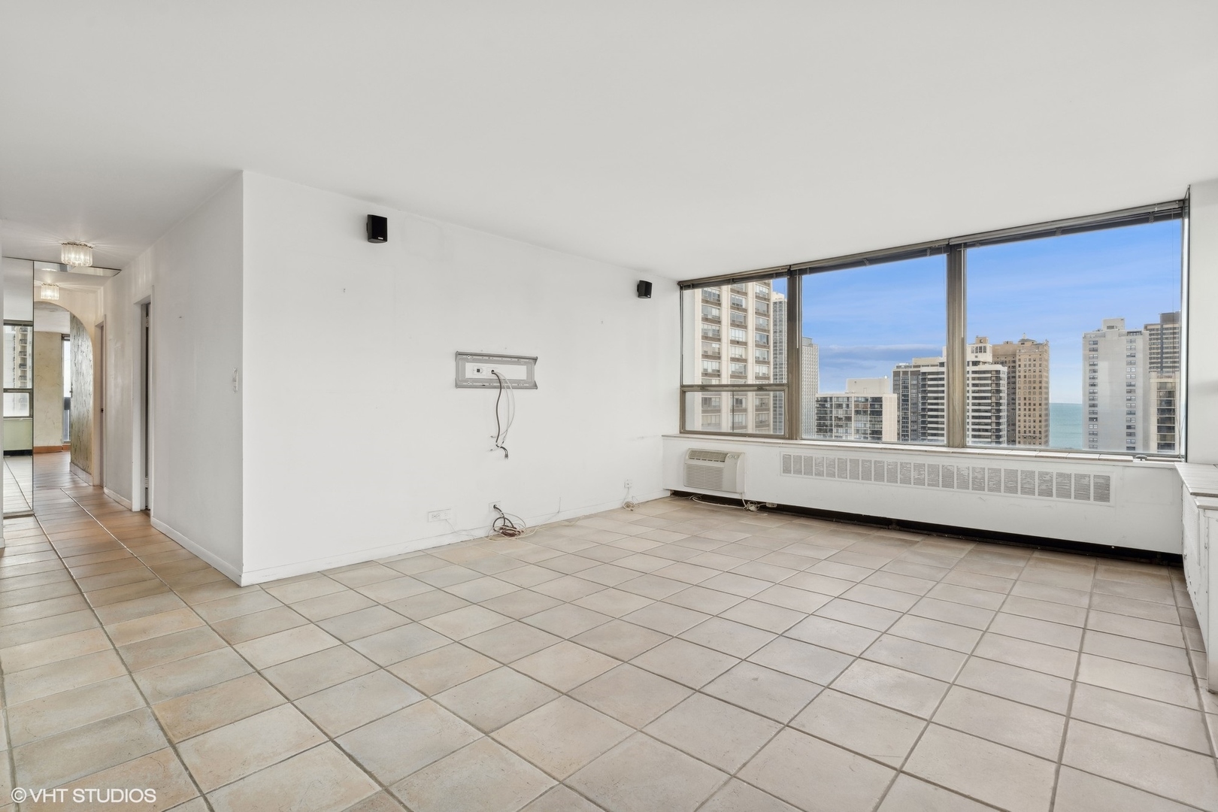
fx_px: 575
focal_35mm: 17
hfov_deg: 93.3
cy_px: 406
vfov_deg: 70.4
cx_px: 609
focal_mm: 17
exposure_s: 1/40
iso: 200
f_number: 8
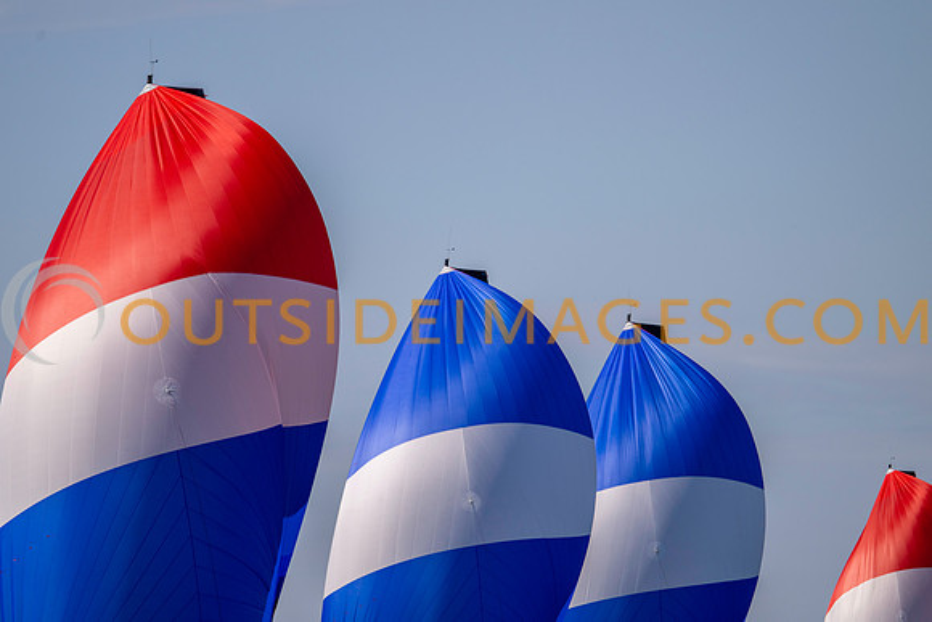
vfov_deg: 3.4
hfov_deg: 5.2
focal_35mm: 400
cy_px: 311
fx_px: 10357
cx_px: 466
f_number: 4.5
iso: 200
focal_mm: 400
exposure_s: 1/4000
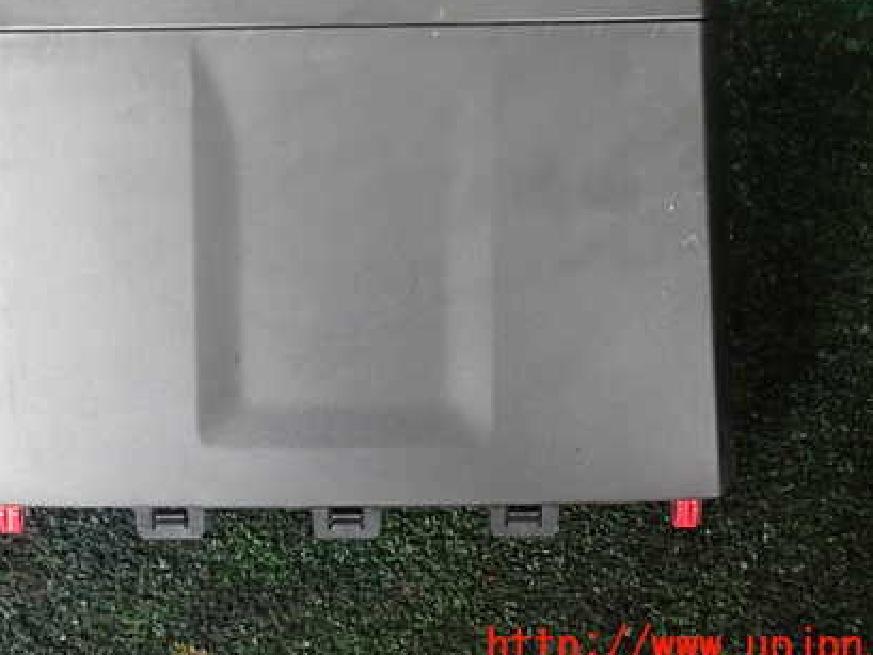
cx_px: 329
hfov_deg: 42.6
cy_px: 194
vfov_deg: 32.5
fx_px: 1110
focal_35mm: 44
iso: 400
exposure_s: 1/30
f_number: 2.3
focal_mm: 5.4
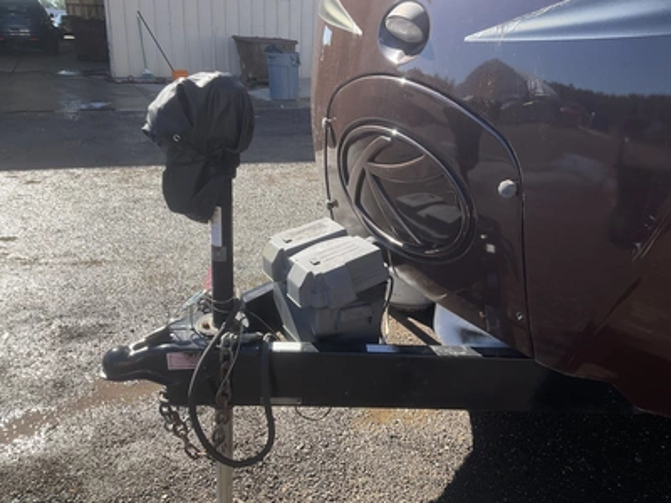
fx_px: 562
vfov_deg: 48.2
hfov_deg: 61.7
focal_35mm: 29
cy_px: 252
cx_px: 336
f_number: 1.8
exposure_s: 1/683
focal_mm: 3
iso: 25
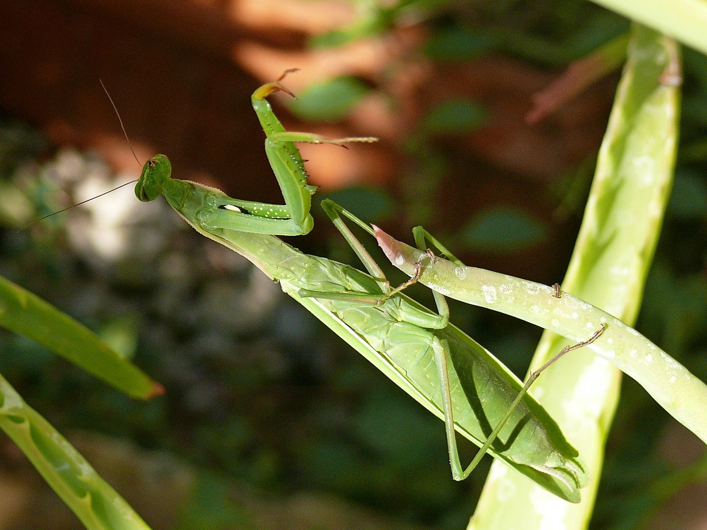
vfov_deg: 11.1
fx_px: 2737
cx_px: 354
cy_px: 265
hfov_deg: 14.7
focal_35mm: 134
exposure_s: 1/250
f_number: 4.5
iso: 100
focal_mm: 28.2
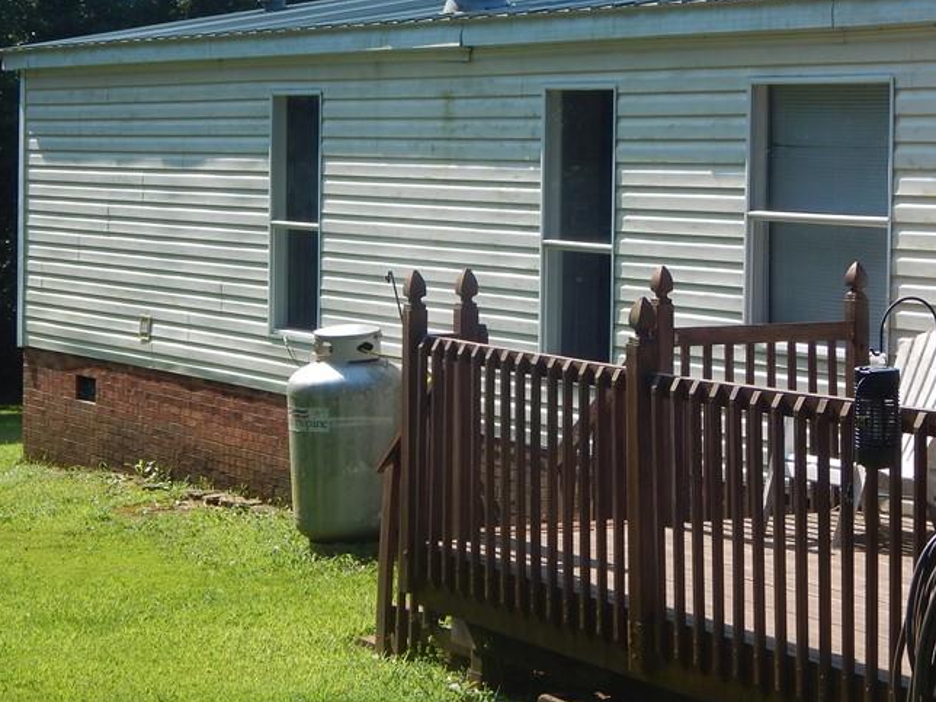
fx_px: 2623
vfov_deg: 15.2
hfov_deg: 20.2
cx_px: 622
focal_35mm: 97
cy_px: 275
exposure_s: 1/640
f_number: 4
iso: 125
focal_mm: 10.9
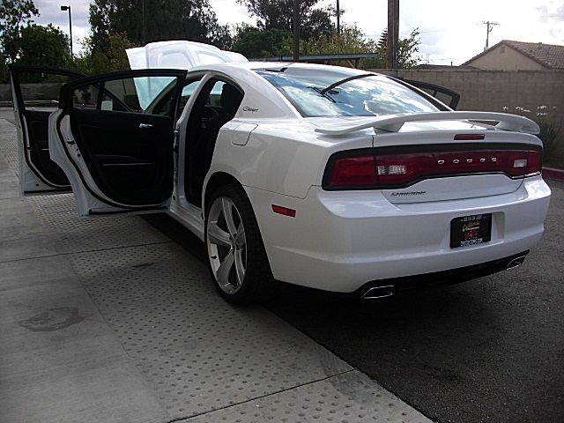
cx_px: 282
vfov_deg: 39.7
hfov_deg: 51.4
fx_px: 587
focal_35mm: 36
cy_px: 212
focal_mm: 6.3
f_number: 2.8
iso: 50
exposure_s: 1/640
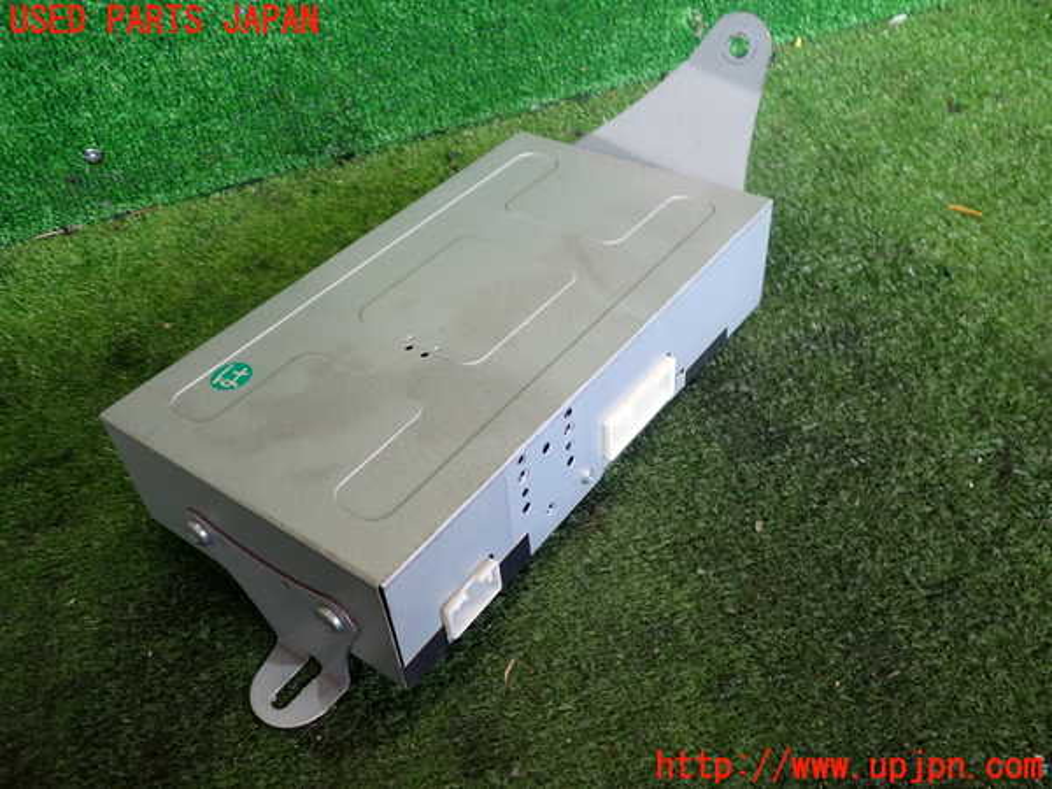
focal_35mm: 30
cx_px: 526
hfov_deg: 60.0
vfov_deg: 46.8
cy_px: 394
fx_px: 912
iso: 200
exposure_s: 1/50
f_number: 2.3
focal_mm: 5.4
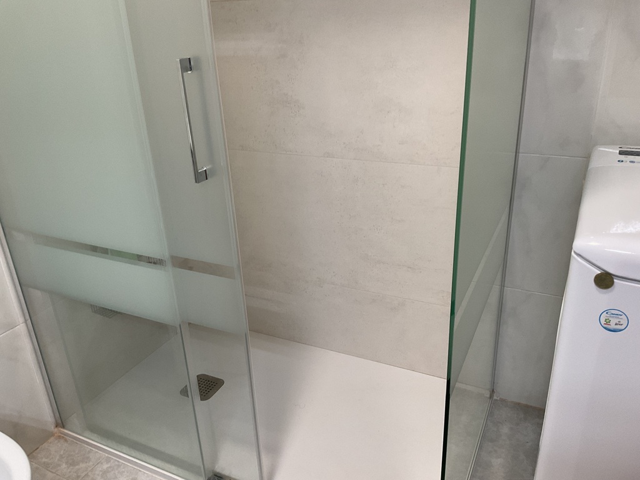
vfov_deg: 48.2
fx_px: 536
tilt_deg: -24.2
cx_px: 320
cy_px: 240
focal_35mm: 29
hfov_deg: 61.7
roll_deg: +4.1
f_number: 1.8
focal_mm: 3
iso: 64
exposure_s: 1/50
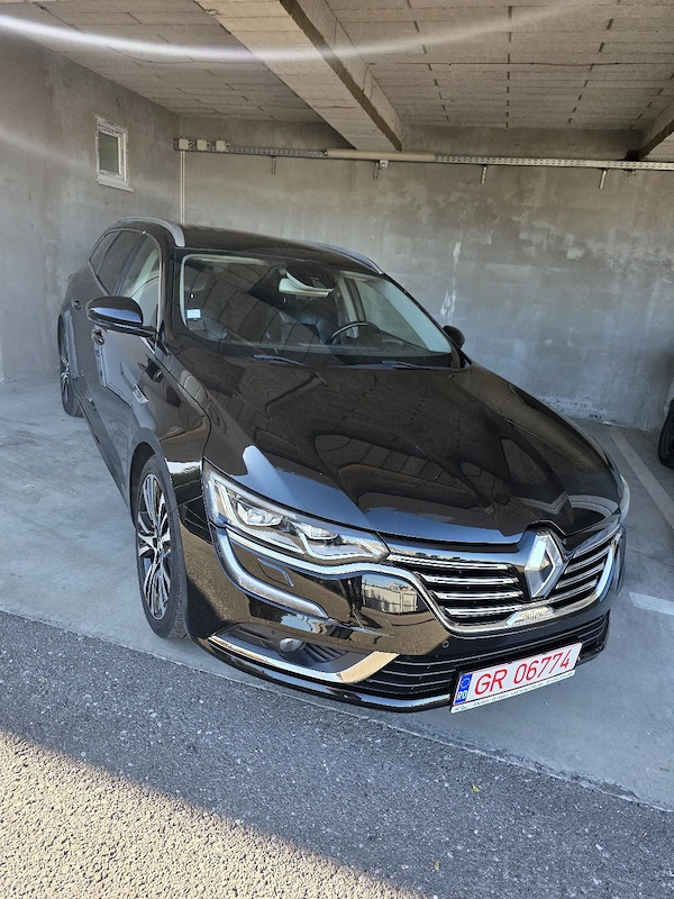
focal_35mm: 23
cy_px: 450
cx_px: 337
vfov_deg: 73.9
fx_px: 597
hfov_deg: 58.9
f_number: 1.7
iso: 40
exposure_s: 1/182
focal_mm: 6.3
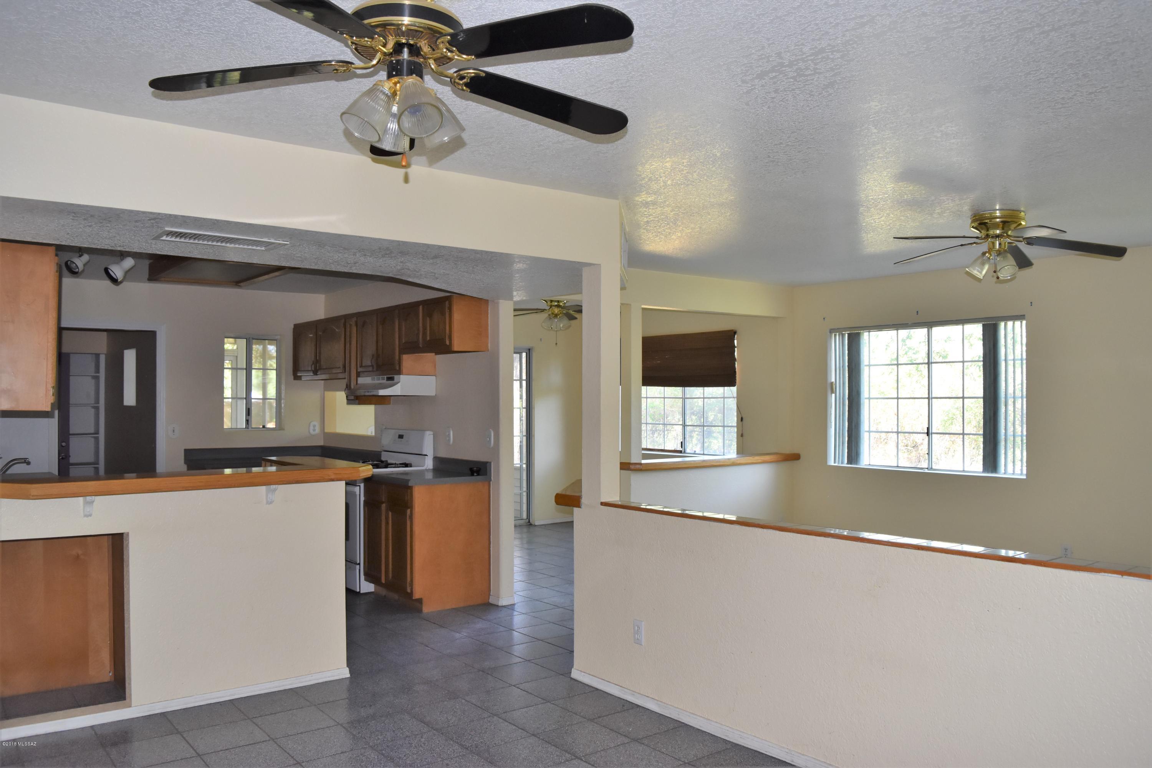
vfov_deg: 47.9
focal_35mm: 27
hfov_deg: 67.4
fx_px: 864
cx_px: 576
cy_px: 384
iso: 800
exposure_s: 1/100
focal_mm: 18
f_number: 5
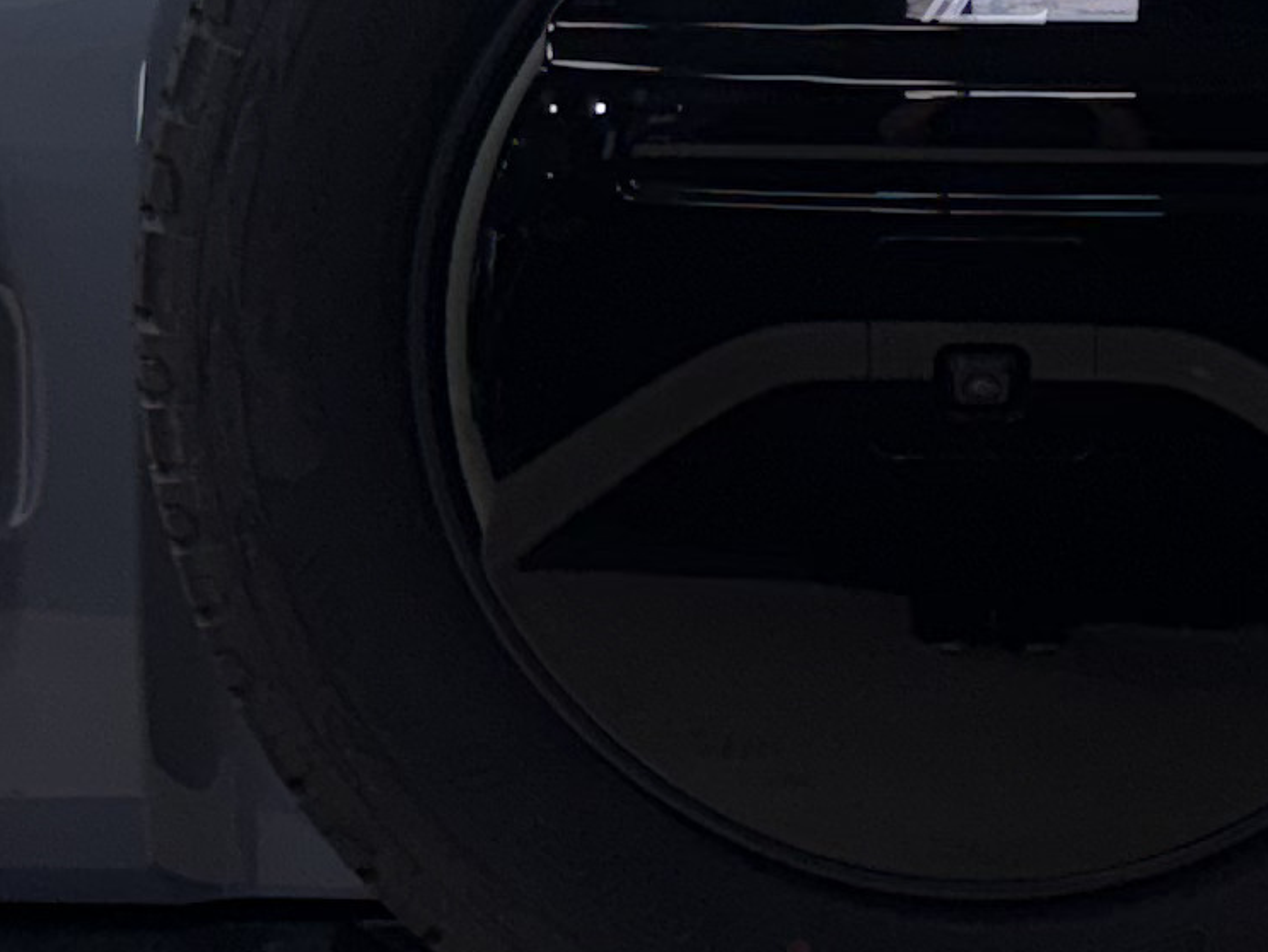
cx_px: 896
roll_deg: -0.8
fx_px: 5167
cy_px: 282
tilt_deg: -7.9
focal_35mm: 141
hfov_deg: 14.0
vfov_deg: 10.5
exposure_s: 1/200
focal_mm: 5.96
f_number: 1.6
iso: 40
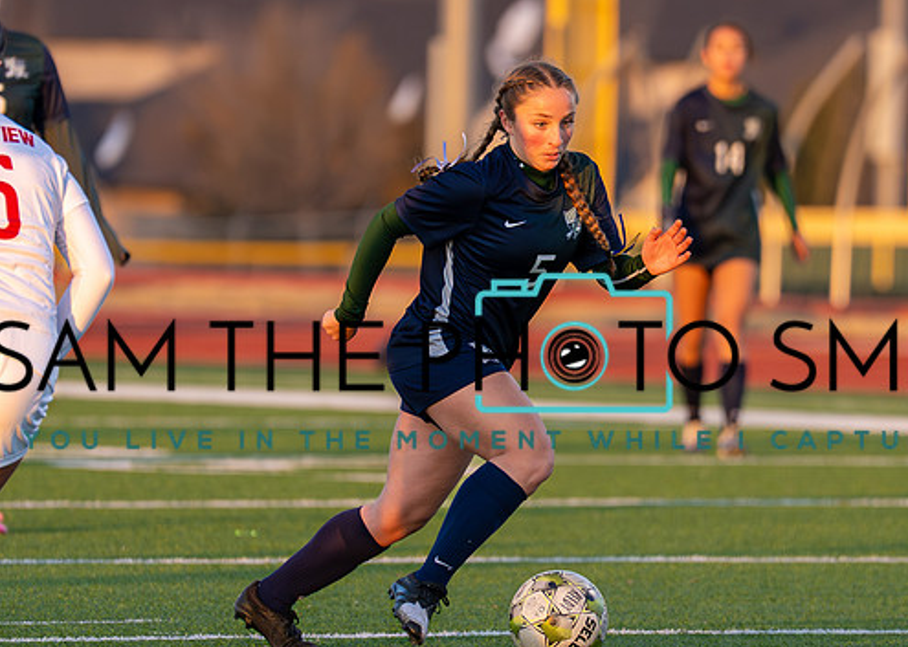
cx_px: 528
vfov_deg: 2.5
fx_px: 14588
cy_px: 348
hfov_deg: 3.6
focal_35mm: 566
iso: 400
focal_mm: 200
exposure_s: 1/1600
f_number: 2.8
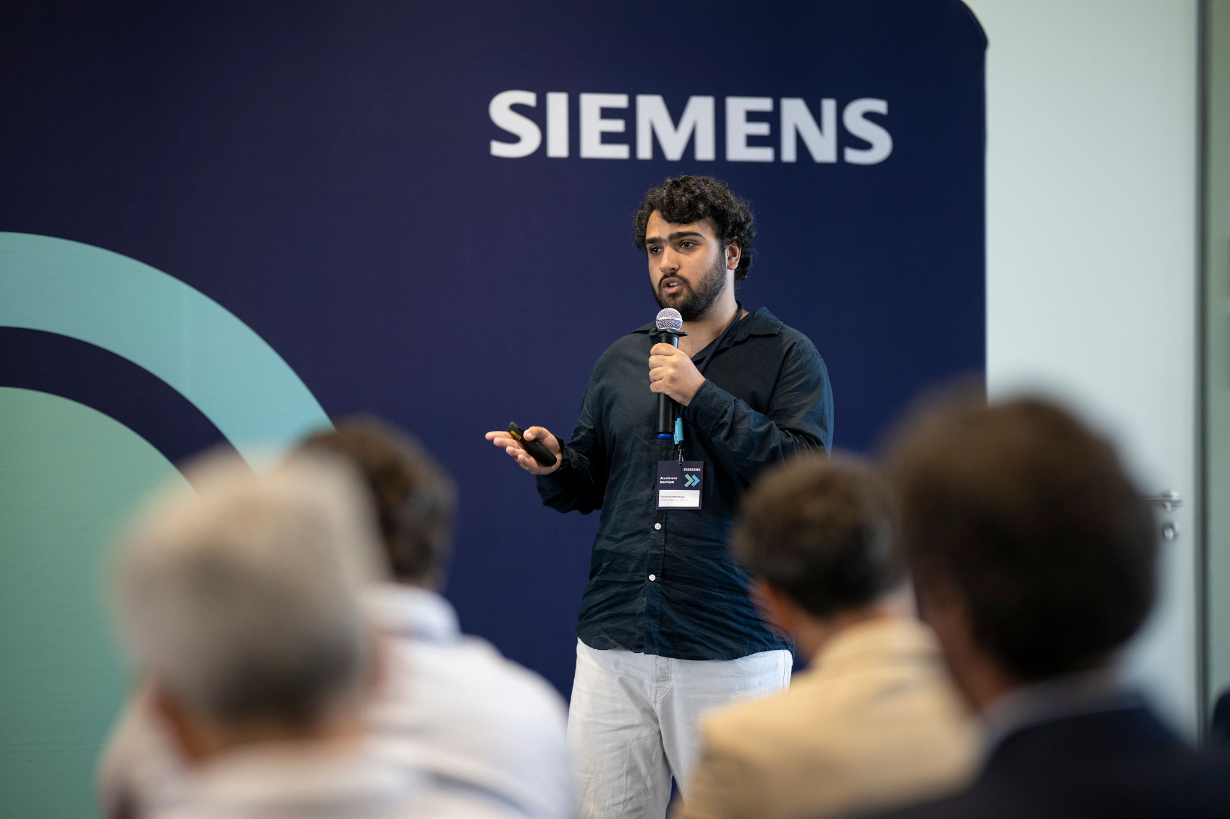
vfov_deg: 15.0
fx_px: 3122
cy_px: 427
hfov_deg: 22.3
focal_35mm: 91
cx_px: 614
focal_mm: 85
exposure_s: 1/250
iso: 320
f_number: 1.2
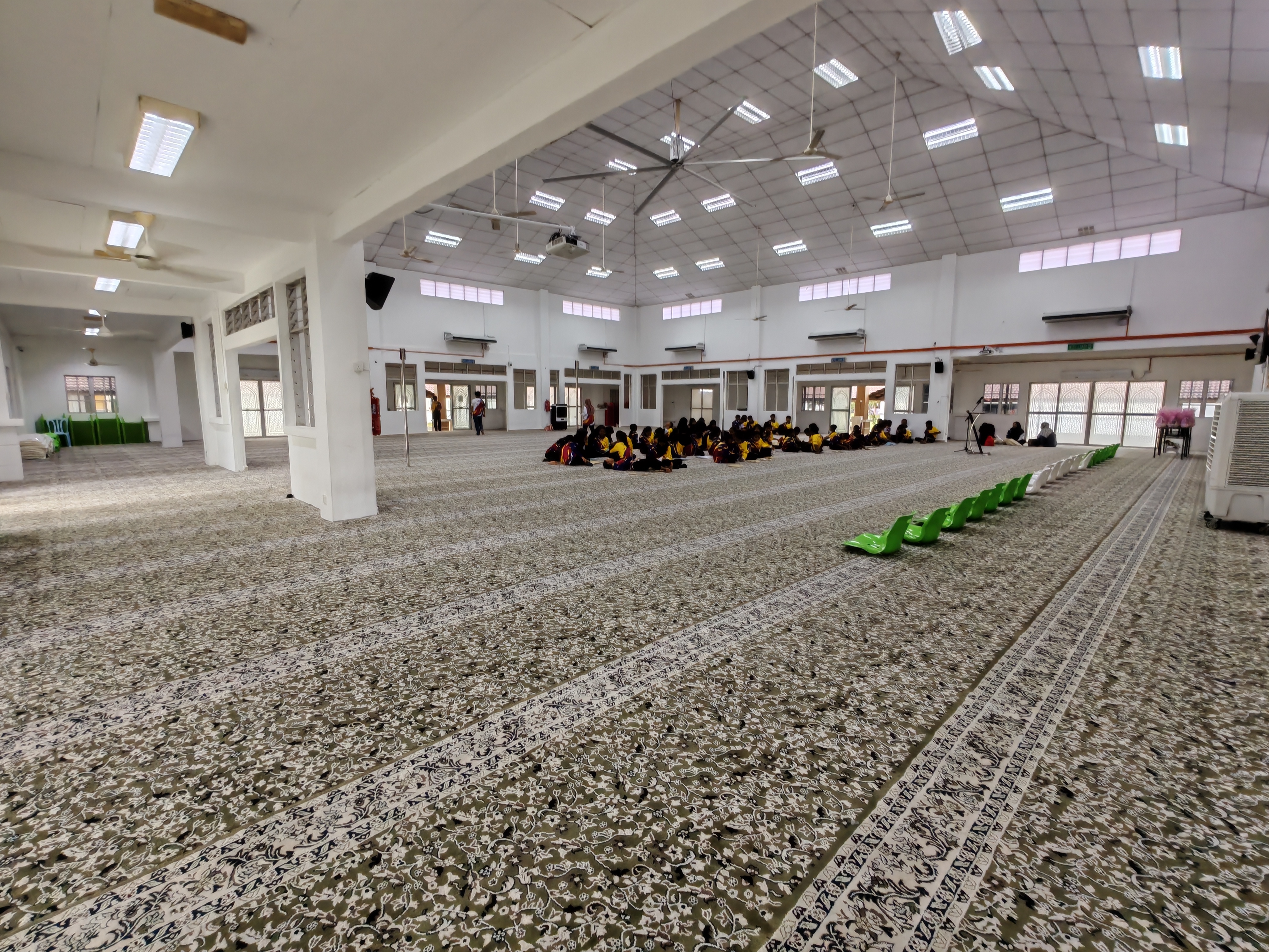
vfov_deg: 78.1
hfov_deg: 94.5
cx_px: 634
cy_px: 476
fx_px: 587
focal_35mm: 16
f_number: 2.2
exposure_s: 1/50
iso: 64
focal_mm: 1.96
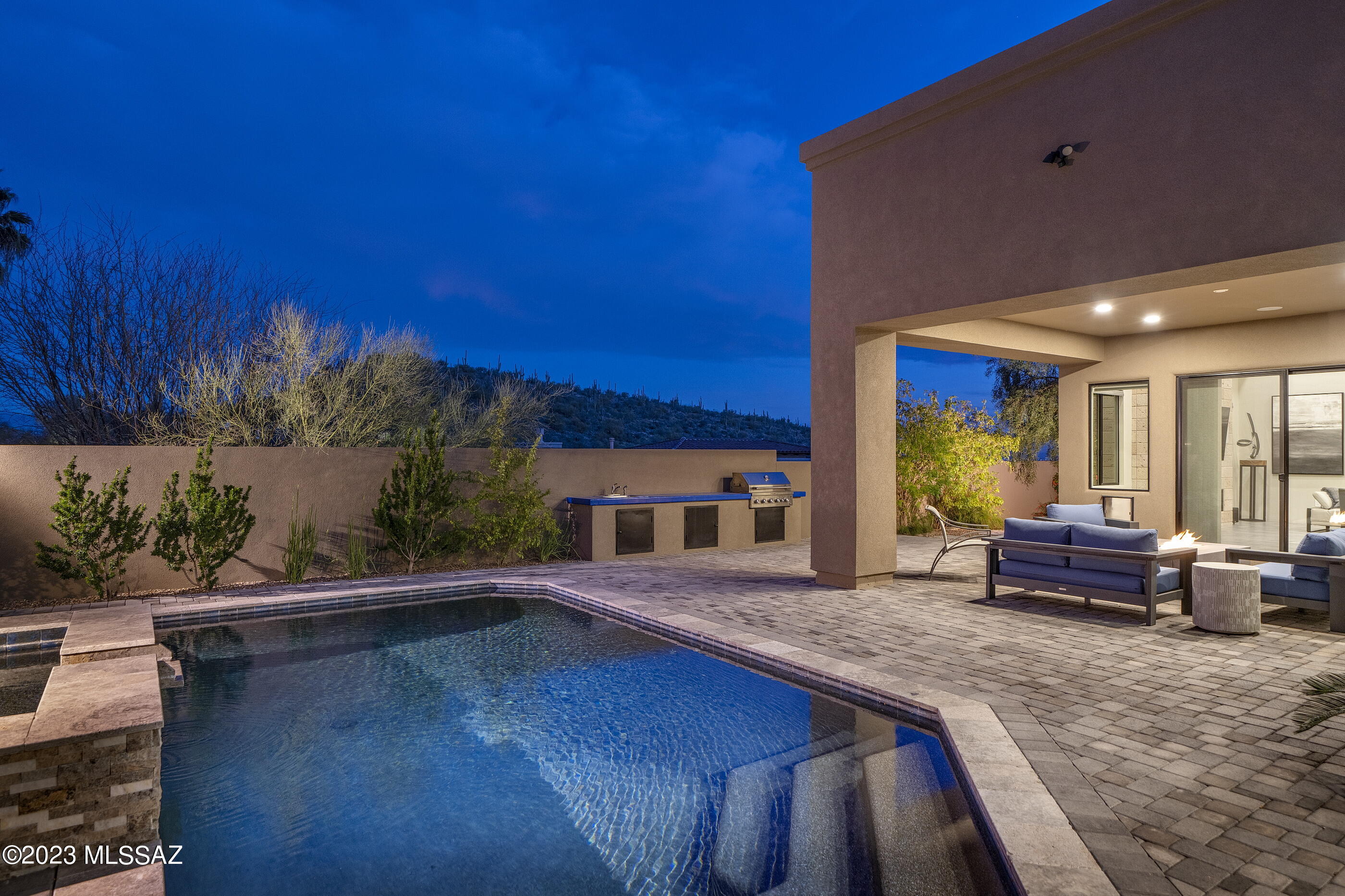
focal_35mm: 19
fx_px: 710
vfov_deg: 64.5
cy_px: 448
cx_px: 672
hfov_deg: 86.9
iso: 400
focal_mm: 19
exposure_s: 1/2
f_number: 4
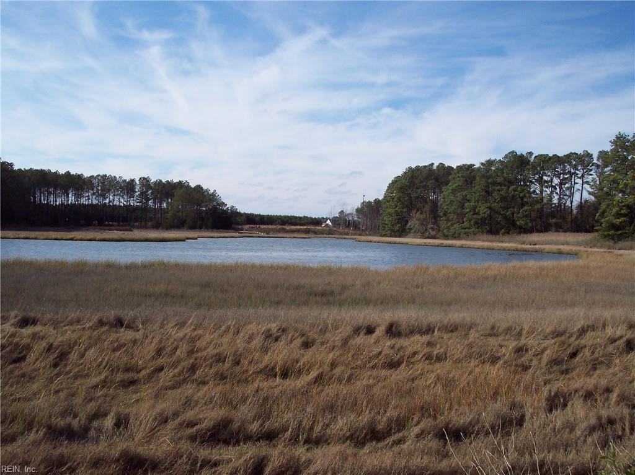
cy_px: 238
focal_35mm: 38
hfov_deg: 49.0
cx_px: 318
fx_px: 696
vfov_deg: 37.7
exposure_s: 1/1000
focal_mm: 8
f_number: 4.8
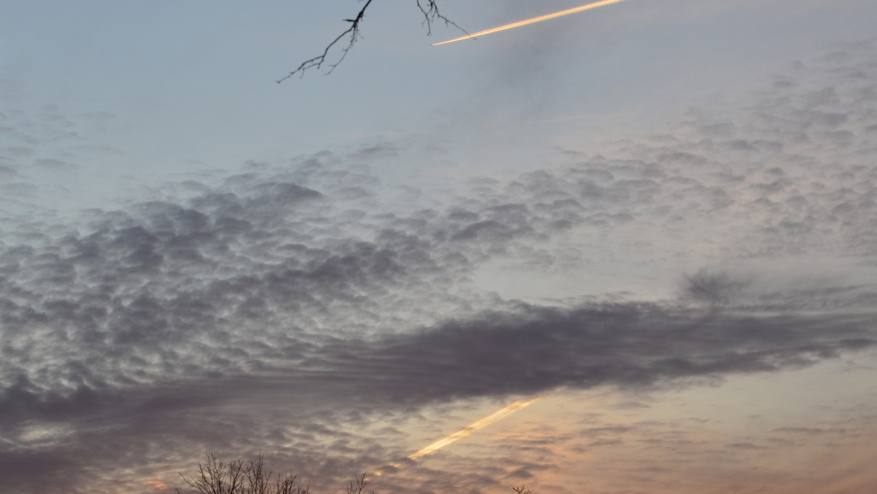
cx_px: 436
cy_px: 232
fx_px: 2581
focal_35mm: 111
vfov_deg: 10.9
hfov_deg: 19.3
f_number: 10
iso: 400
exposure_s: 1/160
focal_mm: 70
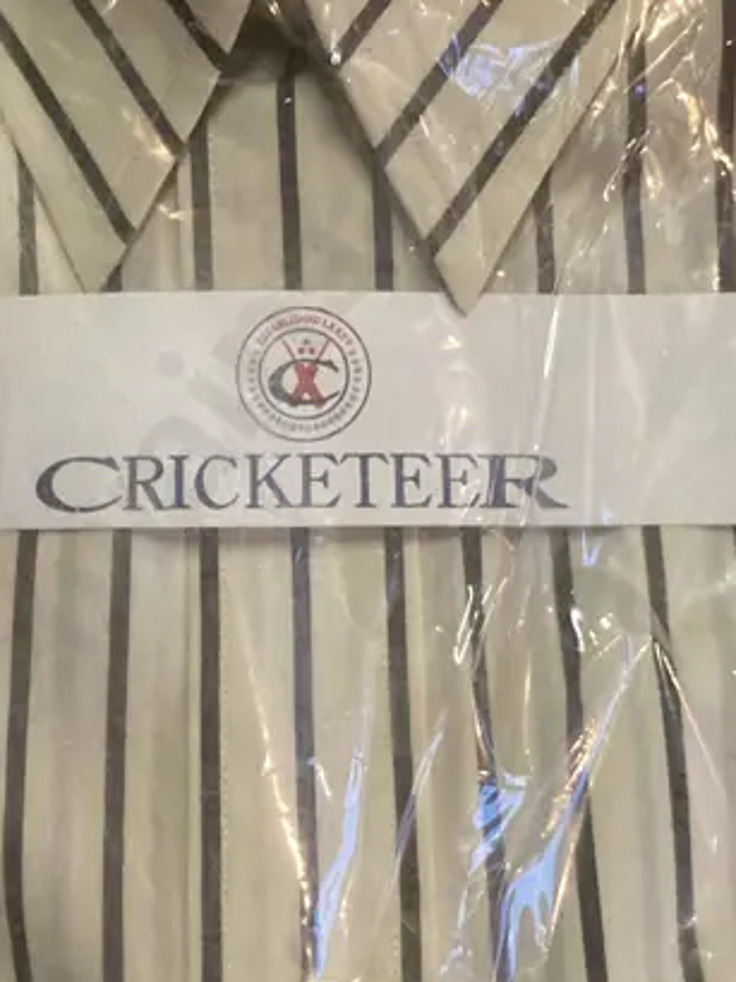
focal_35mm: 70
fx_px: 1987
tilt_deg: -69.8
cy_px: 297
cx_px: 304
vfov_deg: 27.6
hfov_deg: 21.0
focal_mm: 3.99
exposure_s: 1/33
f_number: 1.8
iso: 320
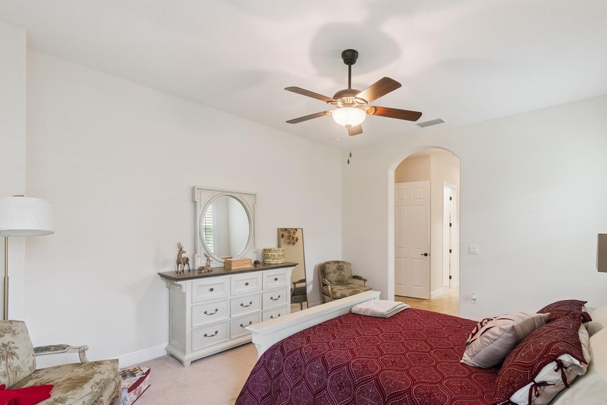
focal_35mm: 17
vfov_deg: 70.2
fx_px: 287
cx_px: 331
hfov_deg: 93.0
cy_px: 224
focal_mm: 10
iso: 400
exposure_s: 1/10
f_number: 8
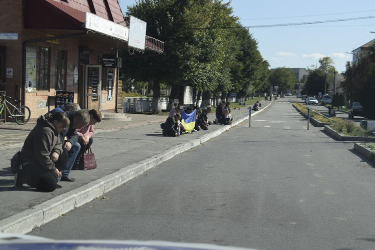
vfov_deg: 21.6
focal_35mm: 63
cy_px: 125
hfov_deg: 31.9
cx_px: 188
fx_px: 657
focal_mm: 42
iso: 200
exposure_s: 1/320
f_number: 9
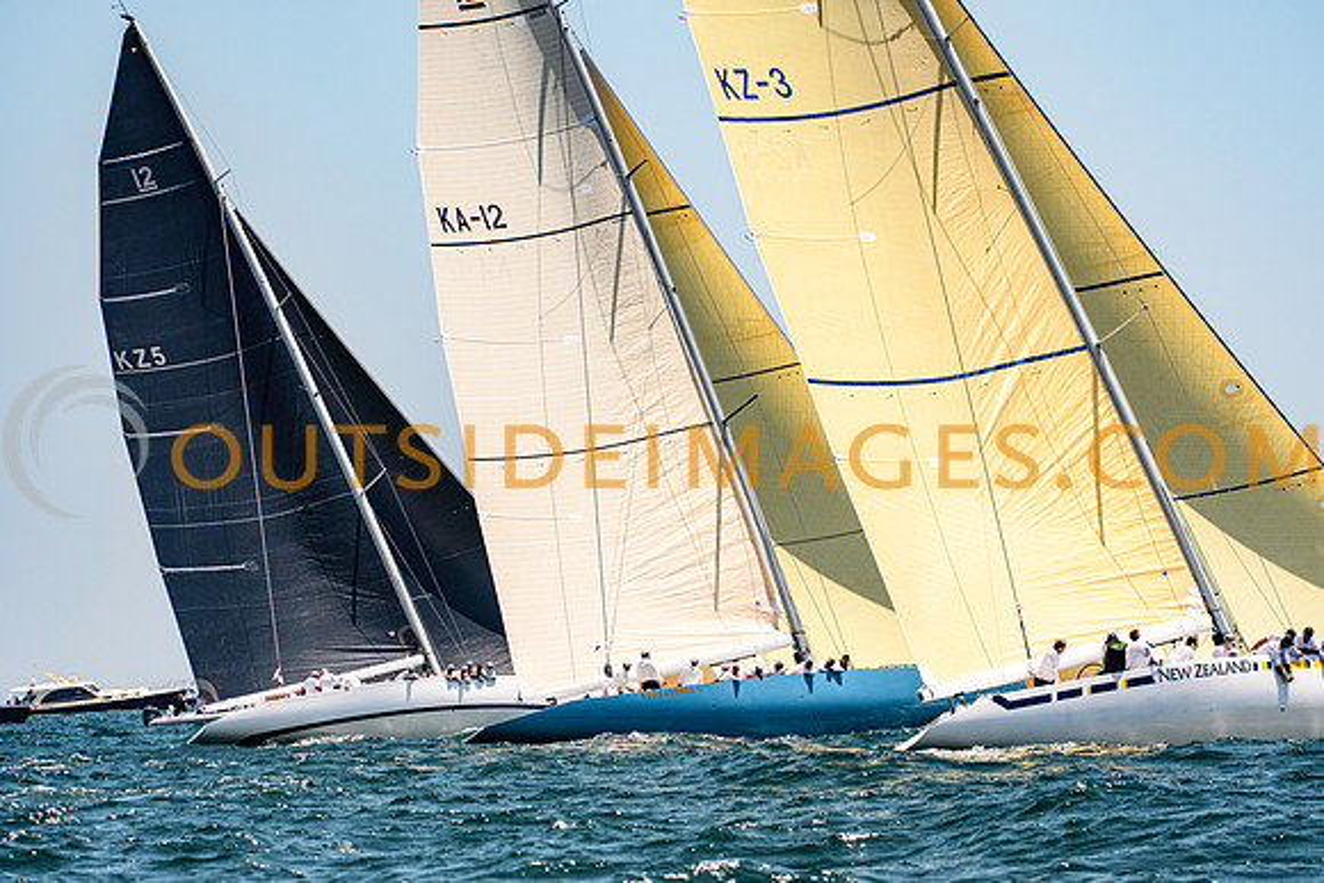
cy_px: 442
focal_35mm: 300
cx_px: 662
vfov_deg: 4.6
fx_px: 11035
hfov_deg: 6.9
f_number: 5
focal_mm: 200
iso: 400
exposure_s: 1/3200
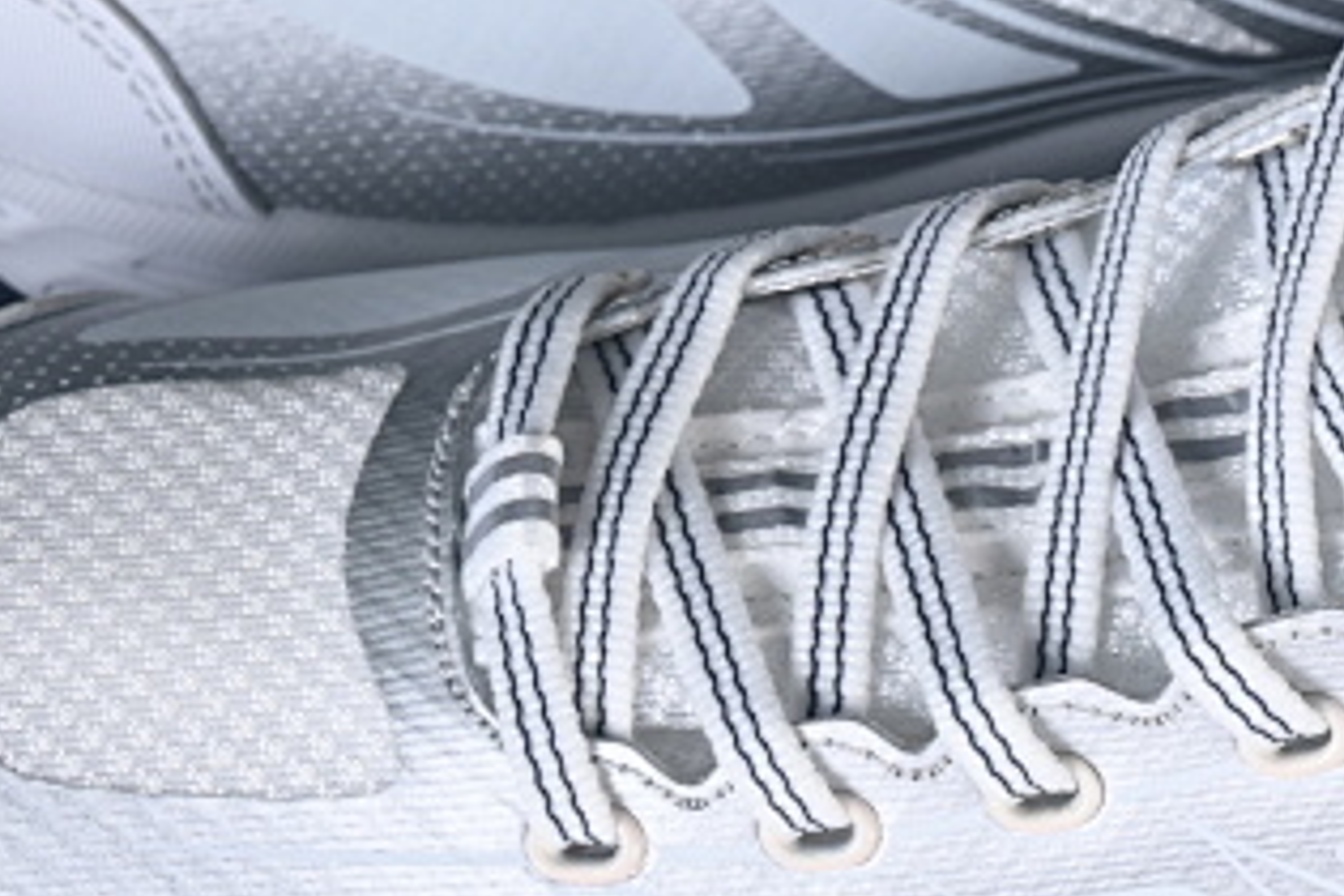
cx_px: 1463
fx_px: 9594
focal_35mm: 257
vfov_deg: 5.3
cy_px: 290
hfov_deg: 8.0
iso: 160
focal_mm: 50
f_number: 7.1
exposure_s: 1/80
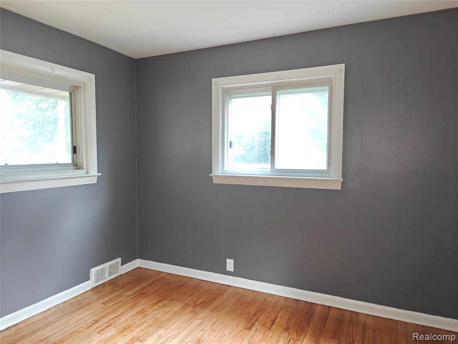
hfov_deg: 73.9
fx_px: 304
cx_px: 229
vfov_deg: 58.9
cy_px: 172
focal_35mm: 23
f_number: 1.6
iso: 640
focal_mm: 6.06
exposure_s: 1/24
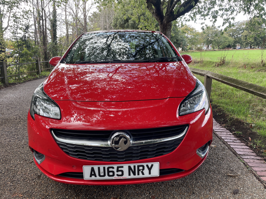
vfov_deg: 53.1
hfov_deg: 67.3
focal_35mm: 26
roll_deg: -1.0
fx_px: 200
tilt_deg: -12.8
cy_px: 100
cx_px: 133
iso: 32
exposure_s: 1/121
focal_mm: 4.2
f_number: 1.6
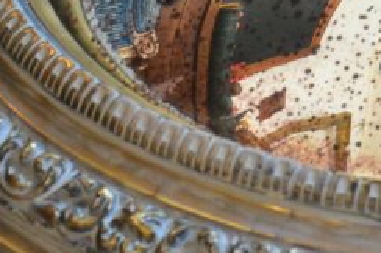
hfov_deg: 4.5
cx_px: 600
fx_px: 4841
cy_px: -119
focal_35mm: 458
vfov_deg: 3.0
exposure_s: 1/40
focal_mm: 62
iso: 1600
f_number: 5.3
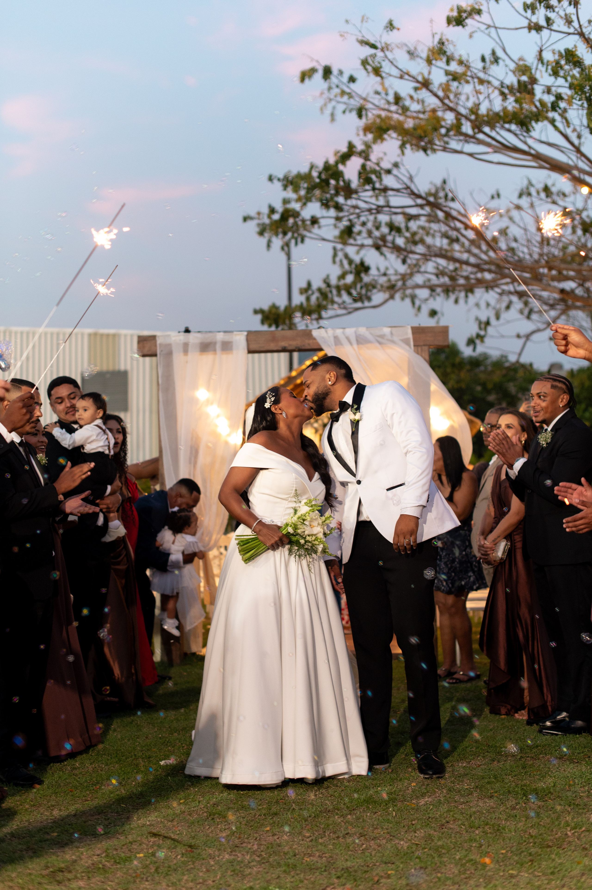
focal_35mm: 50
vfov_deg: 39.6
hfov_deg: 27.0
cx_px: 296
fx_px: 1235
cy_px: 445
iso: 1250
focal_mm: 50
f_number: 2.2
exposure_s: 1/200
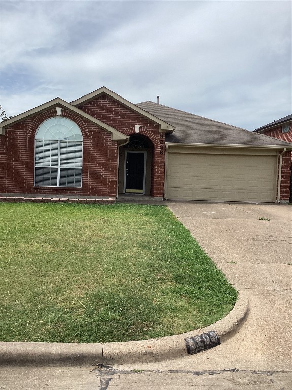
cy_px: 195
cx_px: 146
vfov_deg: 58.4
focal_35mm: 31
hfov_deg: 45.4
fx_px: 349
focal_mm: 3.3
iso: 25
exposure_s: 1/1567
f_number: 2.4
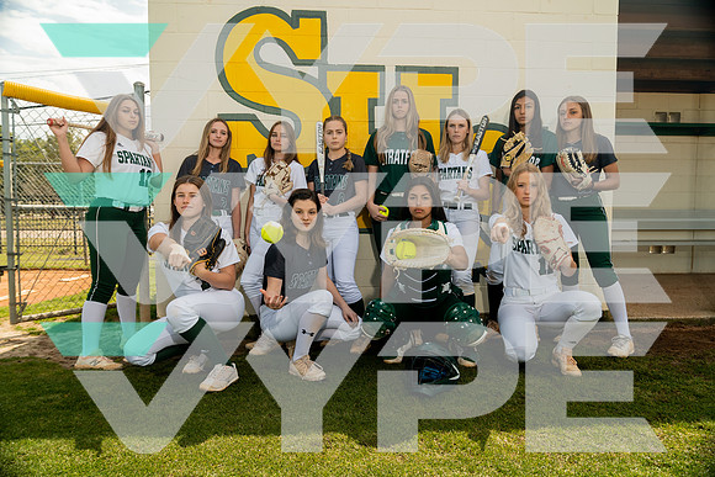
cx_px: 358
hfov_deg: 73.7
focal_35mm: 24
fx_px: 477
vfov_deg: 53.2
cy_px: 238
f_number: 4.5
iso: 250
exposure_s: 1/250
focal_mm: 24
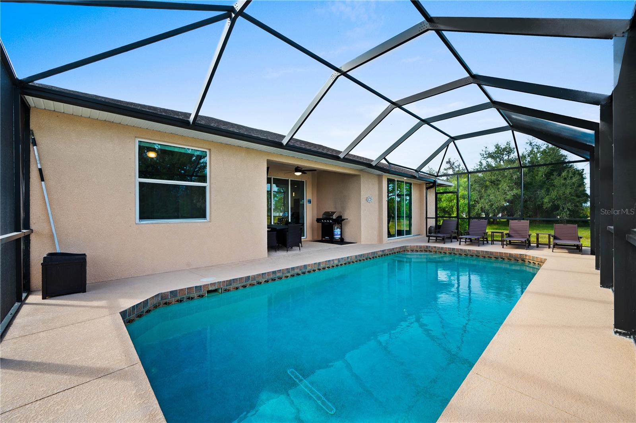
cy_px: 212
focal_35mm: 14
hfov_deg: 104.3
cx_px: 318
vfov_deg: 81.1
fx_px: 247
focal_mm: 14
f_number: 8
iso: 200
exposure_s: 1/30
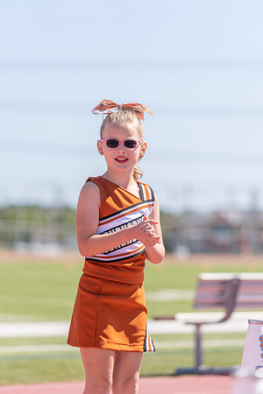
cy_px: 197
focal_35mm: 200
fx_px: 2191
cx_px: 132
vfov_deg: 10.3
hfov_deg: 6.9
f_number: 4
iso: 125
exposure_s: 1/1000
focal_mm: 200
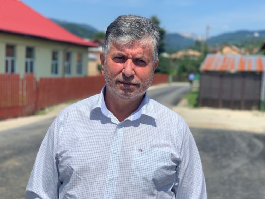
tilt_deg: -3.9
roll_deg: -2.2
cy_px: 100
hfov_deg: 36.8
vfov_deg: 28.0
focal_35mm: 52
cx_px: 132
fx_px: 398
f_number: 2.4
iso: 16
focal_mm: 6
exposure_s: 1/1410
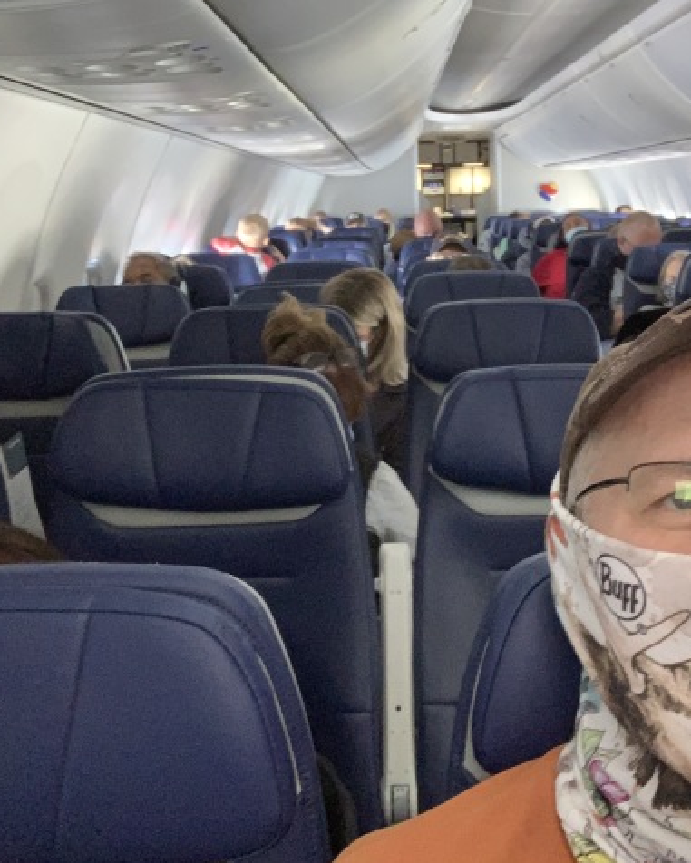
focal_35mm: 42
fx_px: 1073
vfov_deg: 43.8
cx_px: 443
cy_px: 433
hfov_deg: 35.4
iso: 320
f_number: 2.2
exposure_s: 1/30
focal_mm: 2.87
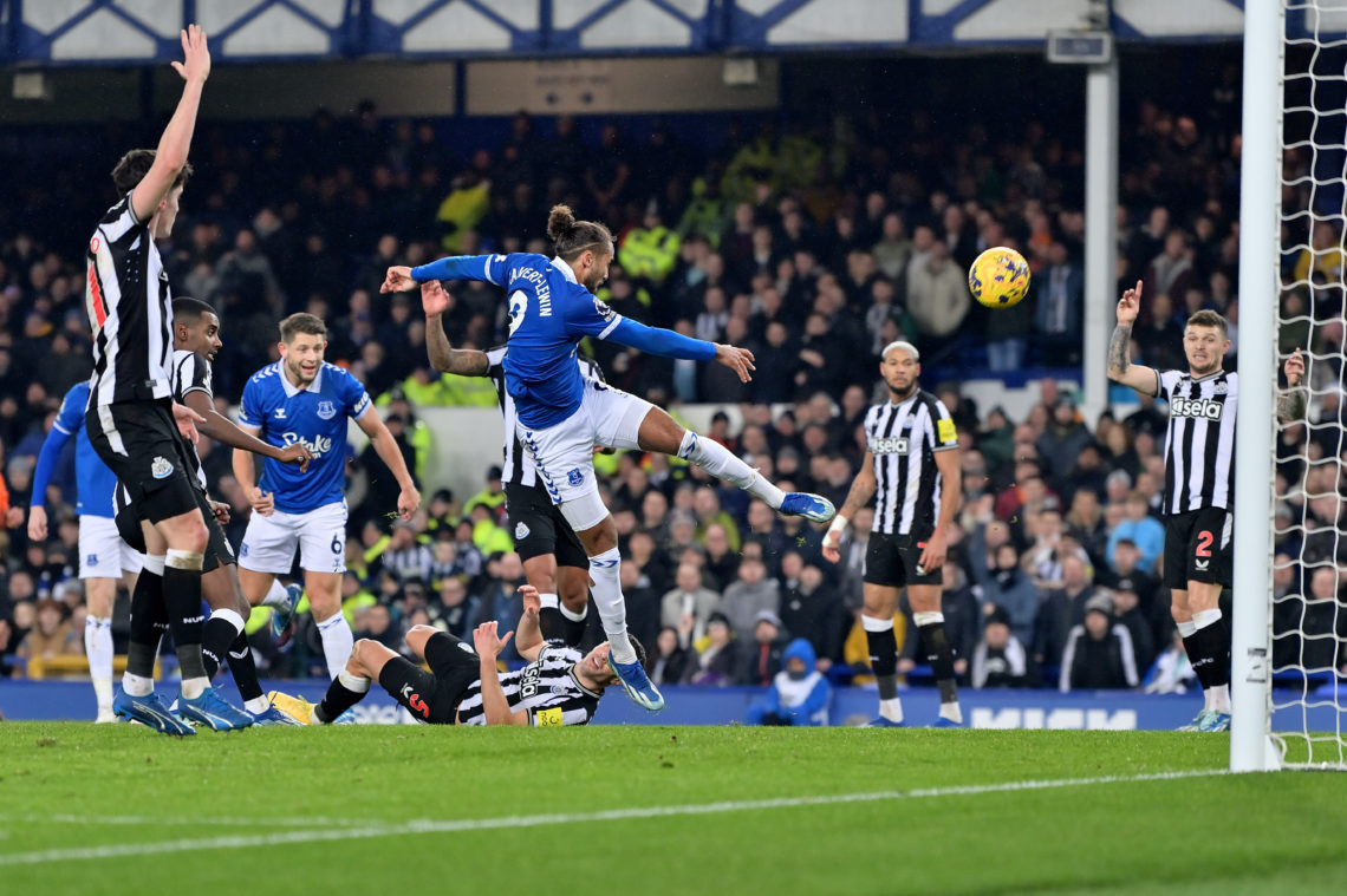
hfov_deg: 10.3
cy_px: 448
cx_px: 674
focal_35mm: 200
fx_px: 7480
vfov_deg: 6.9
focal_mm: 200
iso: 1600
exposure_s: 1/1250
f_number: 3.5
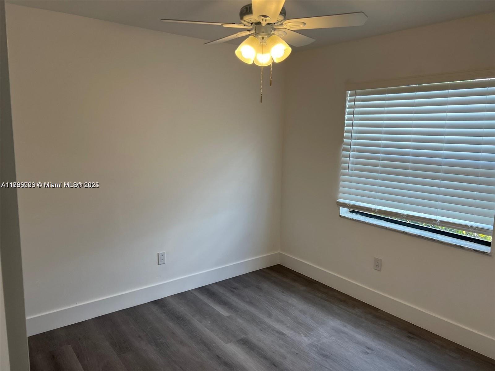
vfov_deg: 53.1
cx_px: 248
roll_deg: -1.3
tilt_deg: -7.6
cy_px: 186
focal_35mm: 26
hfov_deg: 67.3
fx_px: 372
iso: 40
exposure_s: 1/177
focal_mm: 5.7
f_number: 1.5
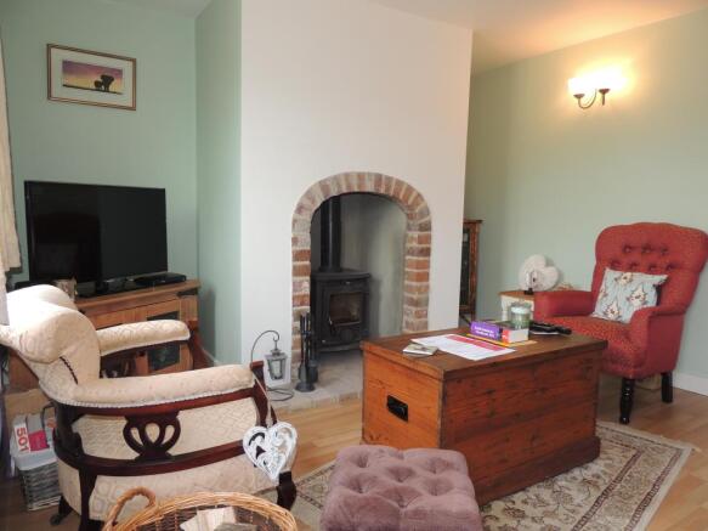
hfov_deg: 71.6
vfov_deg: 56.8
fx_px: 491
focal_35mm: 24
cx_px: 354
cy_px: 266
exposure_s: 1/40
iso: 125
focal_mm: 4.3
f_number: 3
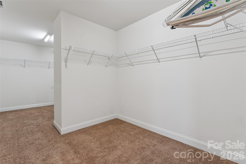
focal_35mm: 17
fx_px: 114
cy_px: 82
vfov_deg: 71.4
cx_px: 123
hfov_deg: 94.3
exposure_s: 1
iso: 100
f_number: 13
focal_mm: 16.7
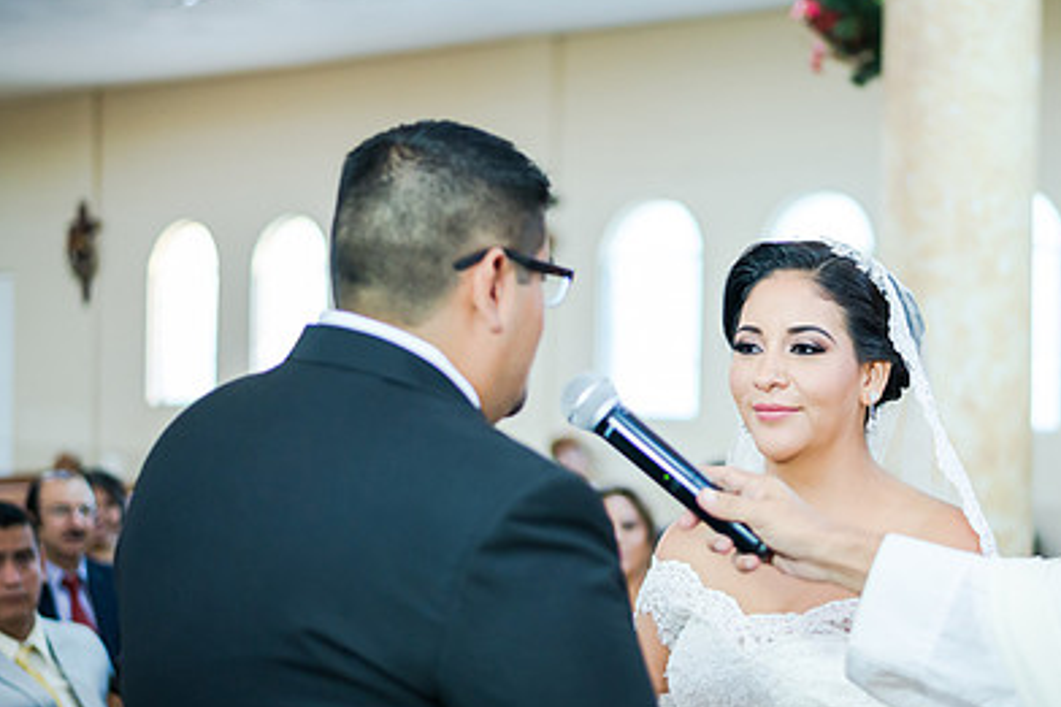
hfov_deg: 27.2
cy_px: 421
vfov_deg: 18.4
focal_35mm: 74
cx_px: 717
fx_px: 2180
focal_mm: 50
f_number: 1.8
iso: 1000
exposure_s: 1/200
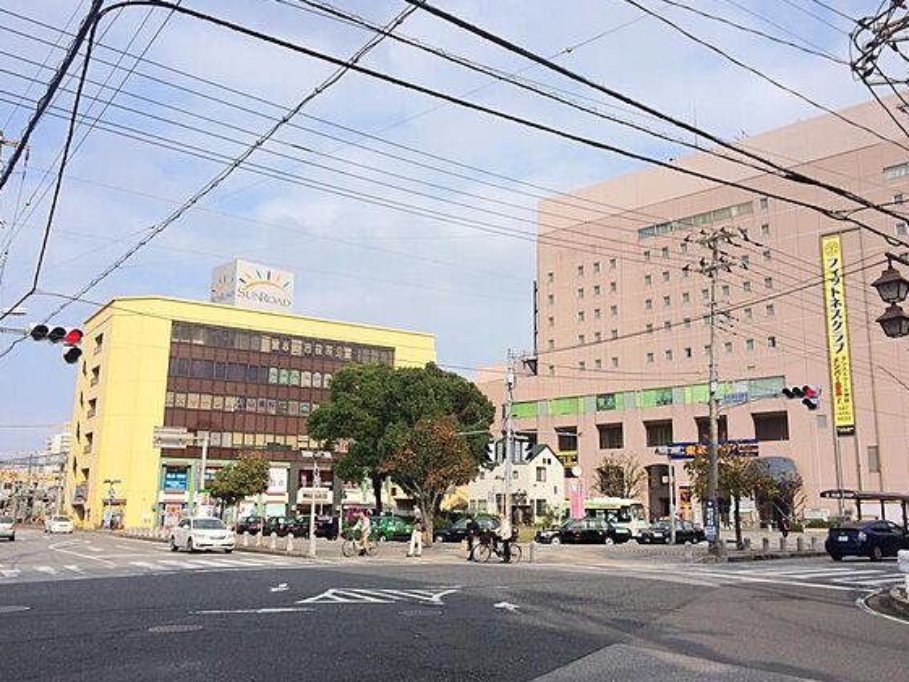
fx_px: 814
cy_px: 360
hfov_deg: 58.3
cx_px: 483
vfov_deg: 45.4
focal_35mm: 31
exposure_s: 1/1520
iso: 32
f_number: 2.2
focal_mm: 4.15
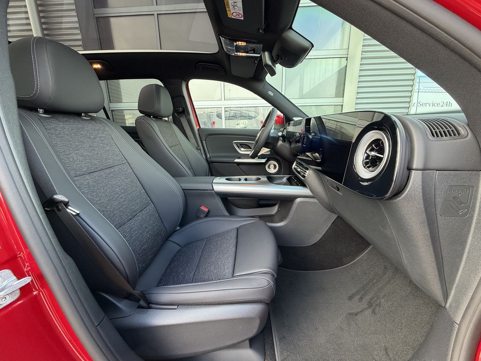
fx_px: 195
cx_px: 240
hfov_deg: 102.1
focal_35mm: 14
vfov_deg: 85.7
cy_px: 180
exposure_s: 1/121
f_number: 2.2
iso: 200
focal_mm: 2.22
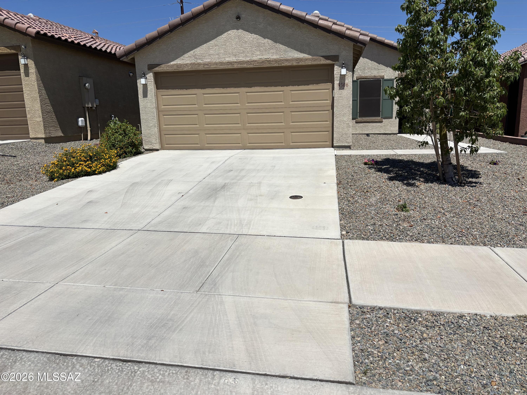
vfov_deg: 53.1
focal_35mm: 26
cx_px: 264
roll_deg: +1.4
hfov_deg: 67.3
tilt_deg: -12.2
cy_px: 198
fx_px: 396
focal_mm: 5.96
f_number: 1.6
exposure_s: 1/8333
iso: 50
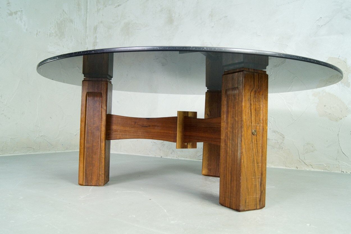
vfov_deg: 16.5
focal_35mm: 82
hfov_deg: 24.6
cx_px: 176
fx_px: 804
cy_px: 117
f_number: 8
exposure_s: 1/30
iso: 800
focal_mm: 55
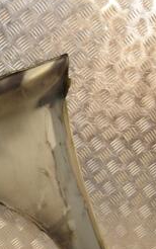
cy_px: 189
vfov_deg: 26.0
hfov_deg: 14.7
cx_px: -122
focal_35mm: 78
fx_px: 532
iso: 800
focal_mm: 21
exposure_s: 1/200
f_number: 6.3
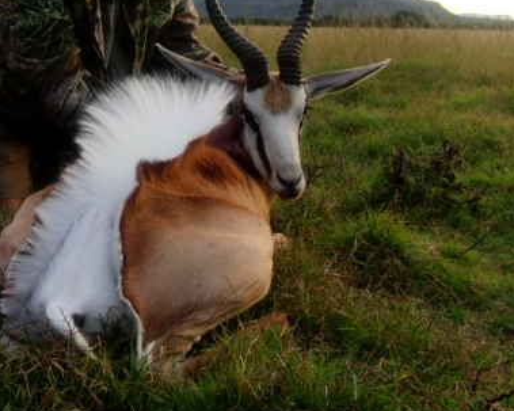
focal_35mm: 61
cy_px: 91
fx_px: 928
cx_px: 129
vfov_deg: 24.6
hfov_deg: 30.5
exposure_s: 1/100
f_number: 3.6
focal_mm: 6.42
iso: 100
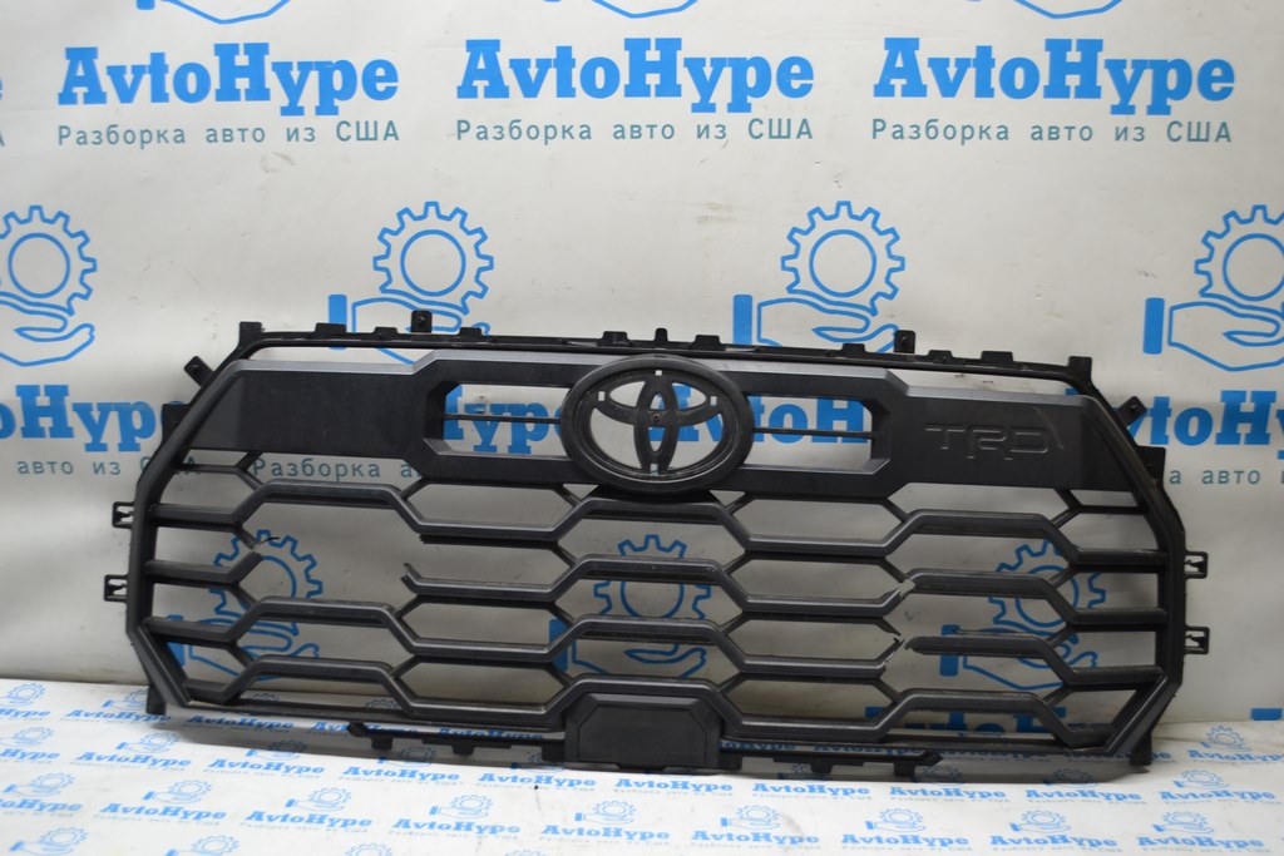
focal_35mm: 36
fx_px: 1284
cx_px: 642
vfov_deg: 36.9
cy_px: 428
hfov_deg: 53.1
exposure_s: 1/60
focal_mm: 24
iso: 400
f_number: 4
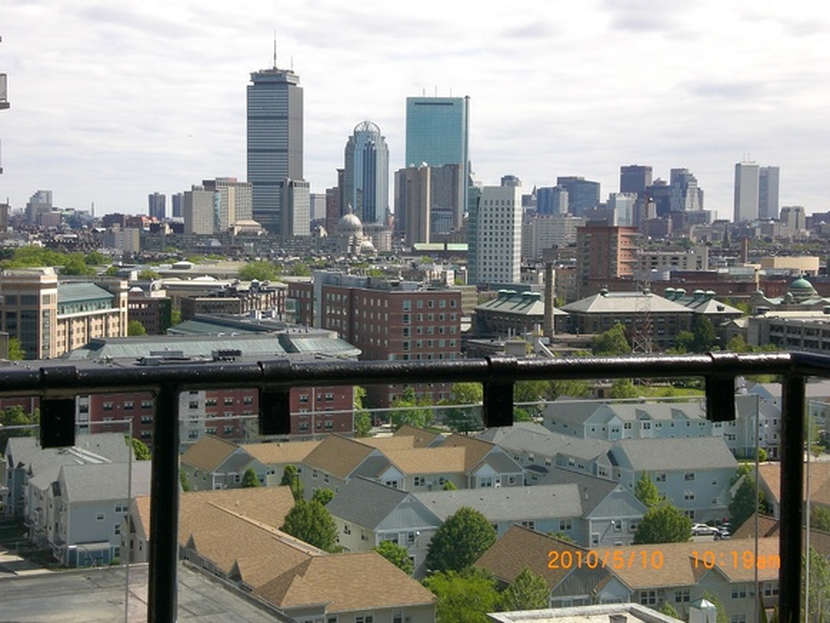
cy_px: 312
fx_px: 1799
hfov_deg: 26.0
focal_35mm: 75
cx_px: 415
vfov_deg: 19.6
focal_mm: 12.47
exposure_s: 1/200
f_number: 6.4
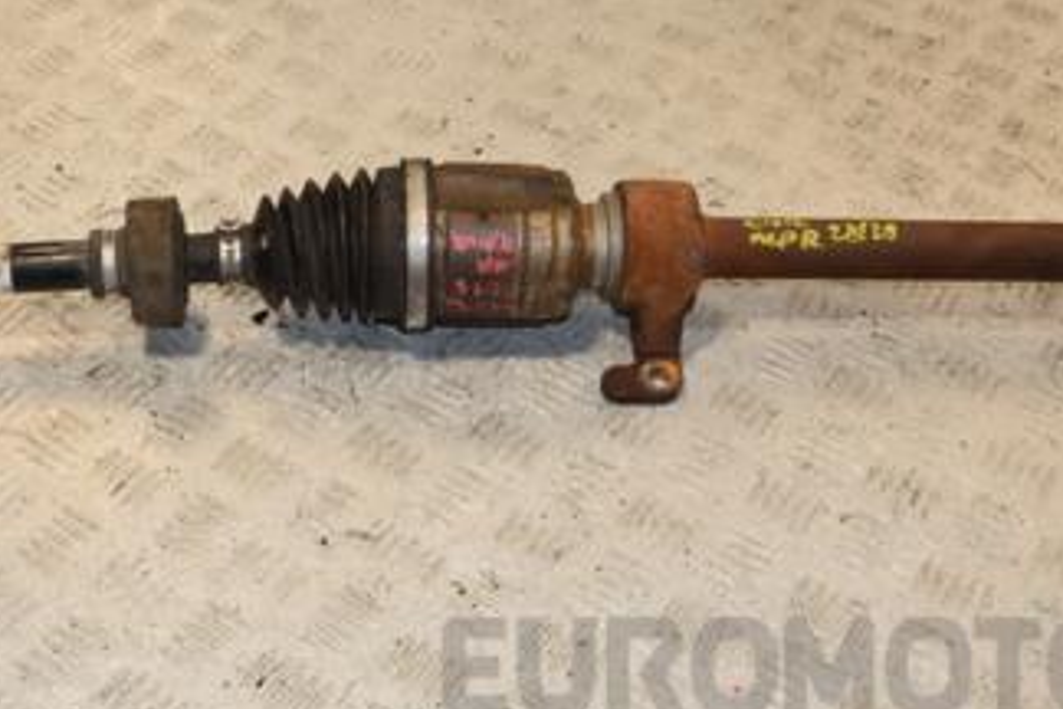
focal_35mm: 50
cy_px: 230
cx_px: 381
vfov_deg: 26.8
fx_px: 1476
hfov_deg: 39.3
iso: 800
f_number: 10
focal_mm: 18
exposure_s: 1/200
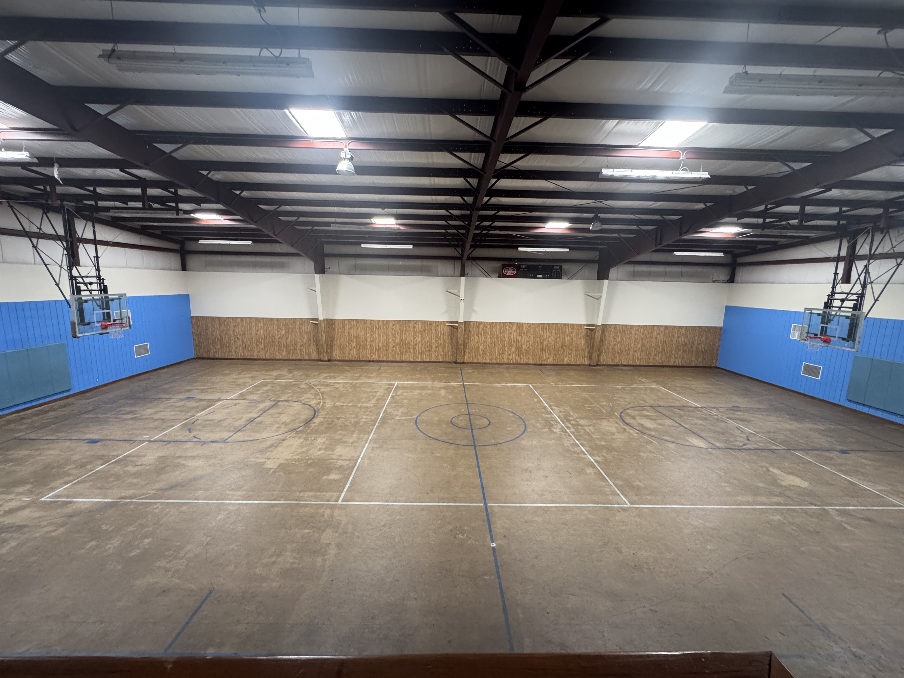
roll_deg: -1.0
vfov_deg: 85.7
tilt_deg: -10.2
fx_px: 366
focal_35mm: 14
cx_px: 452
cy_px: 339
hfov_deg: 102.1
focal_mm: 2.22
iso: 320
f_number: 2.2
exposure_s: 1/120
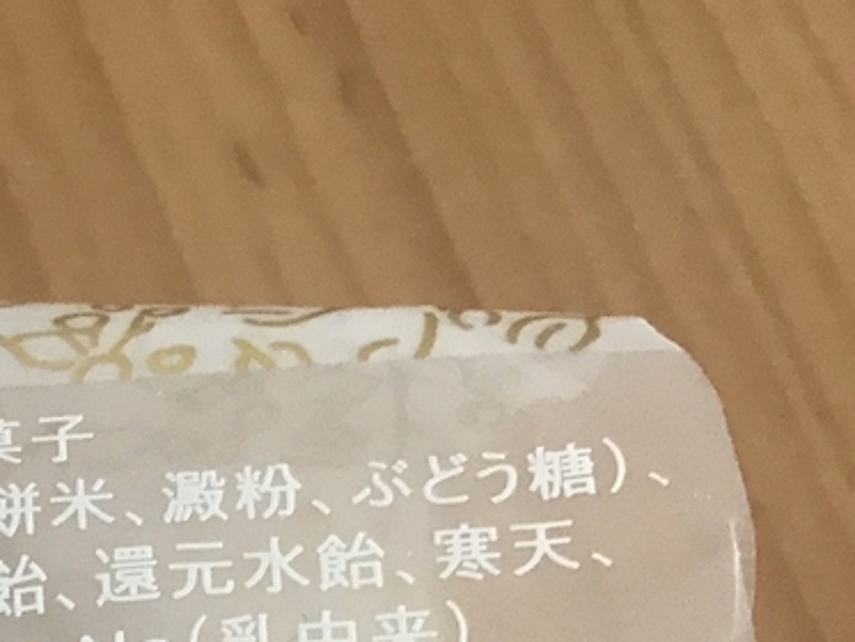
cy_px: 1027
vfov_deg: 15.0
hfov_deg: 19.1
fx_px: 2224
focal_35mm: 90
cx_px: -433
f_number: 1.8
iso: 50
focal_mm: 3.99
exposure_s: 1/17
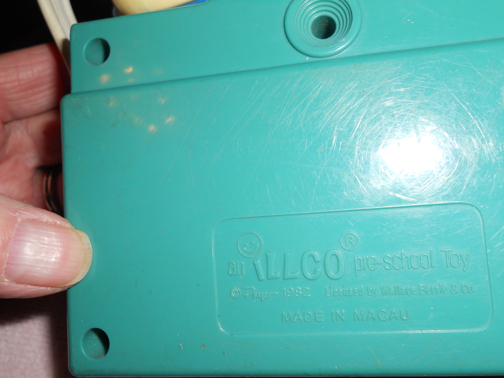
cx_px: 252
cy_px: 189
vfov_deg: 44.2
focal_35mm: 32
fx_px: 466
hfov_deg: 56.8
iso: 80
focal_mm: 5.8
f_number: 8.8
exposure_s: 1/25
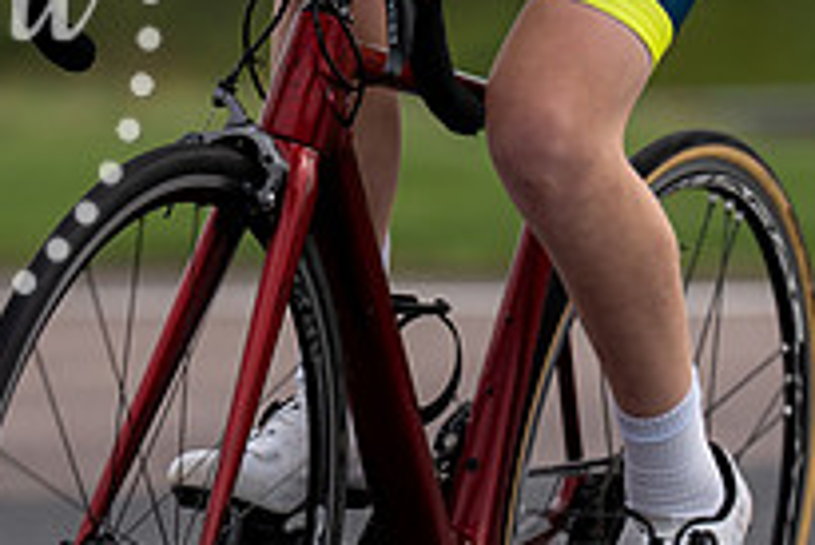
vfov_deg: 3.1
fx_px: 9923
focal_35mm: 438
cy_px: -205
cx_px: 406
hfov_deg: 4.7
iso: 125
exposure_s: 1/1000
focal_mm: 155
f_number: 3.5
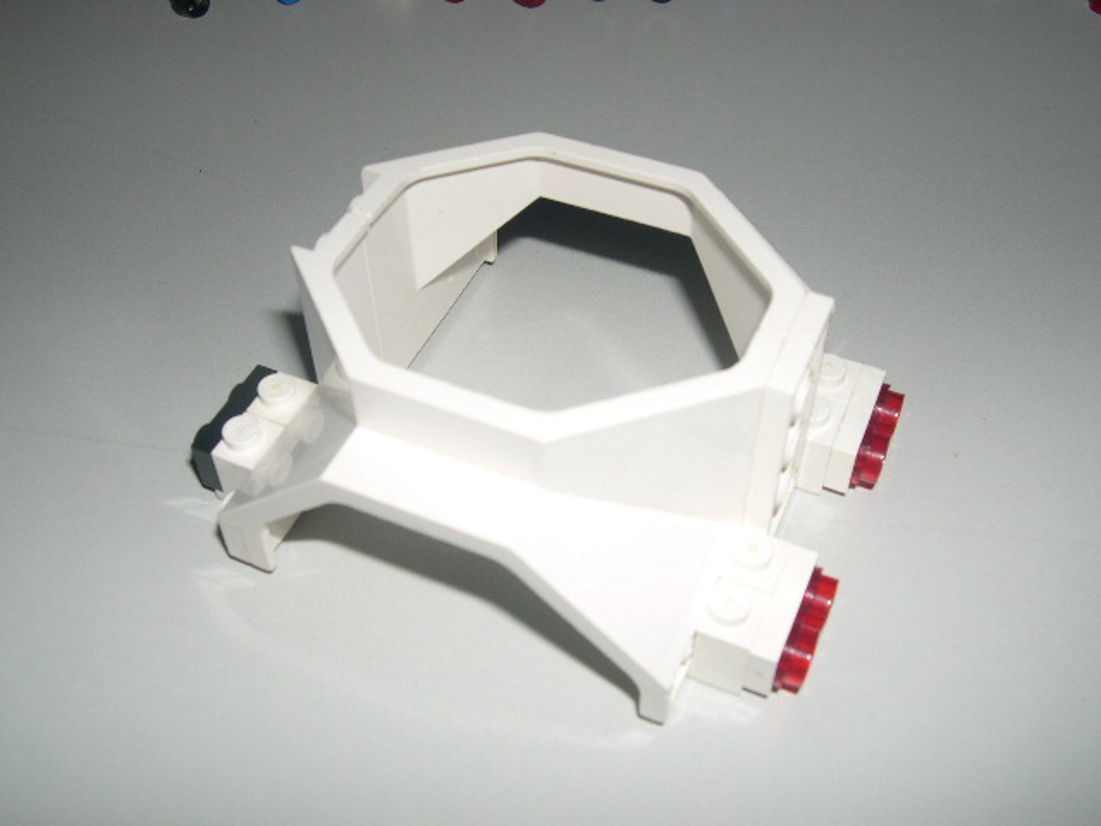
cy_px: 413
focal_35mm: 38
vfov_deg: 37.7
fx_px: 1209
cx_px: 550
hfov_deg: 49.0
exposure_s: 1/60
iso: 100
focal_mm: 8
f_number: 7.6
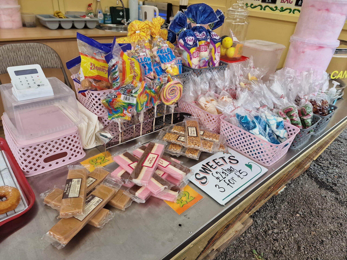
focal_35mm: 23
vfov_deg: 58.9
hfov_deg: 73.9
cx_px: 174
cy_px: 130
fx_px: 231
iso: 50
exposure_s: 1/424
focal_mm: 6.4
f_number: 1.8
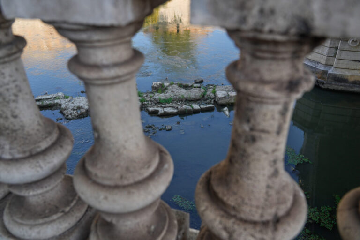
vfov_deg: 45.0
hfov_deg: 63.7
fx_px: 290
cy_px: 120
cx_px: 180
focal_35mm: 29
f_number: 5
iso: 200
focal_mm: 29
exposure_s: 1/250
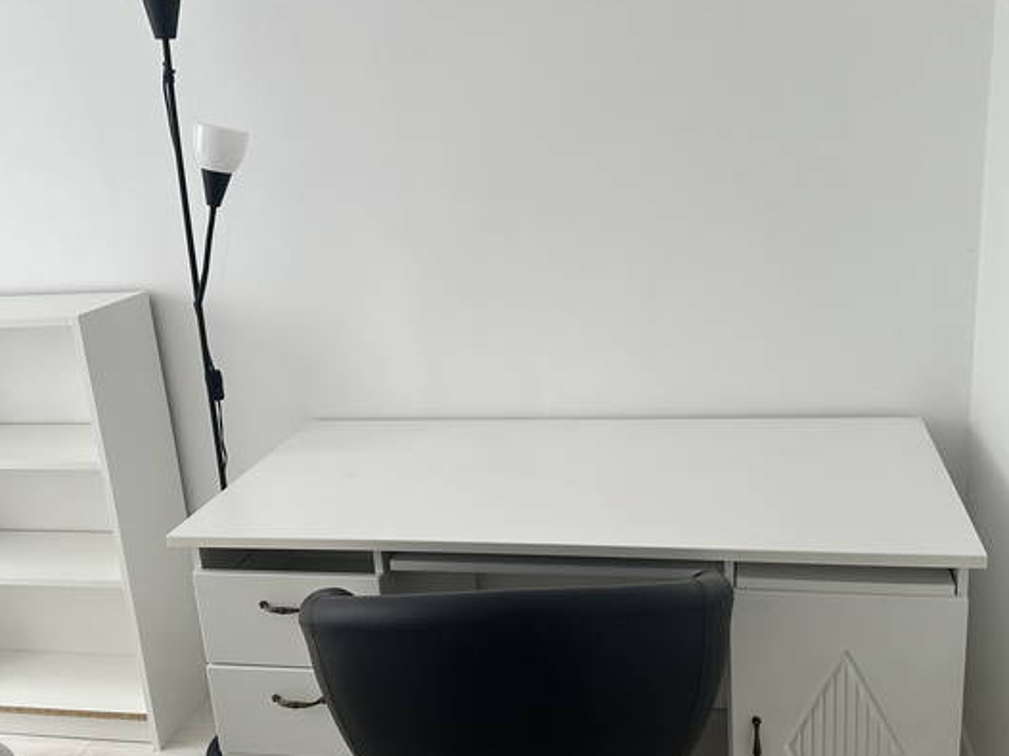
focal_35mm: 36
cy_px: 417
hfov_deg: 51.4
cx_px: 509
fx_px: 1049
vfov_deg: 39.6
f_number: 1.78
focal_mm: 6.86
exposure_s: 1/121
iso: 125
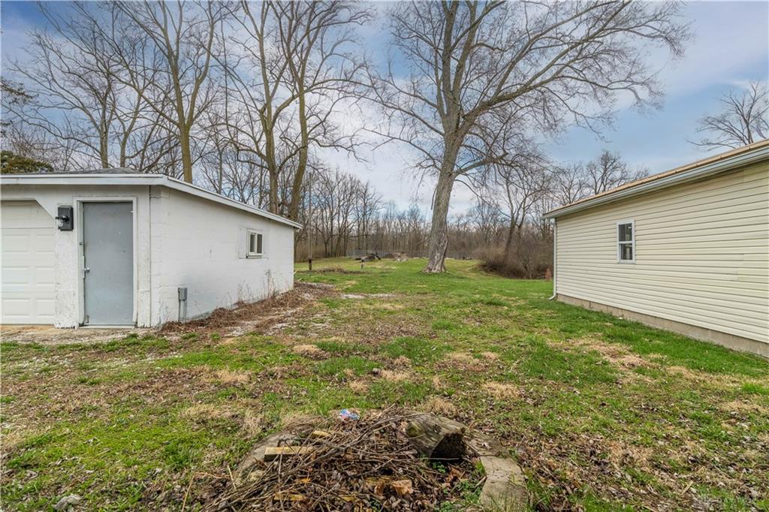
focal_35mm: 16
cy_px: 256
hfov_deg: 96.8
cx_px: 384
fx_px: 342
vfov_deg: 73.7
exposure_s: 1/640
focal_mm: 16
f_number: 8
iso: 500
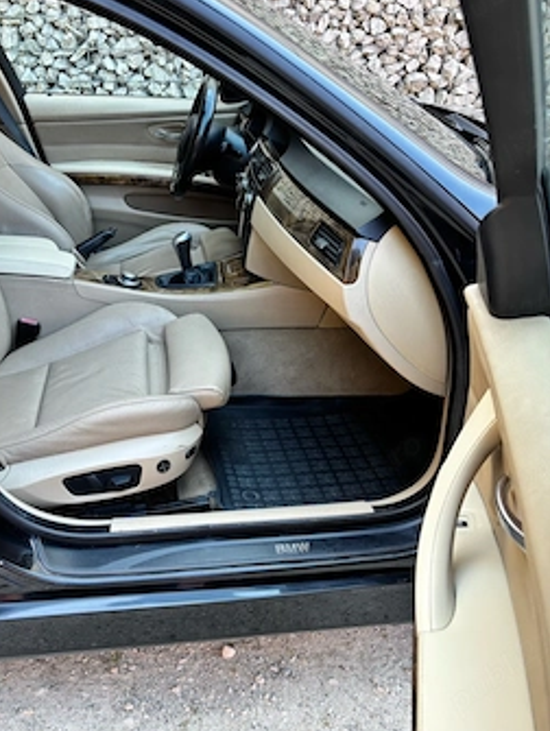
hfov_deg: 45.3
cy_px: 345
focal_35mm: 31
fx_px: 655
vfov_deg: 58.3
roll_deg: +0.0
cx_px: 225
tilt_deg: -29.7
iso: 64
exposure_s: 1/121
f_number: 1.6
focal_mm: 5.96
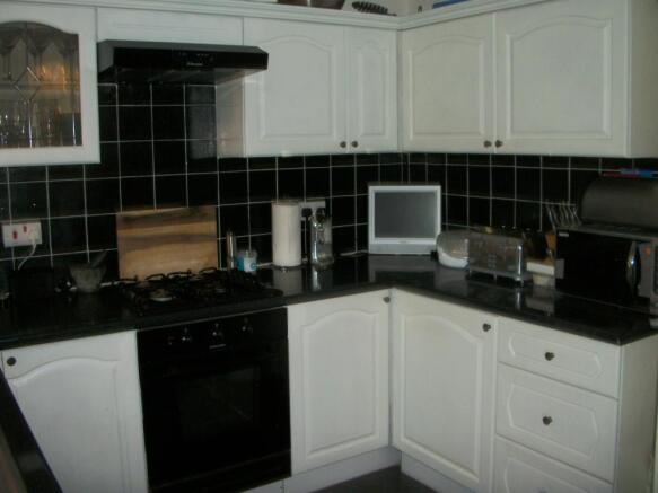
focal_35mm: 35
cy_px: 246
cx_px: 329
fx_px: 665
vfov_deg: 40.7
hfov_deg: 52.6
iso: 160
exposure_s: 1/30
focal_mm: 6.3
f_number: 3.1
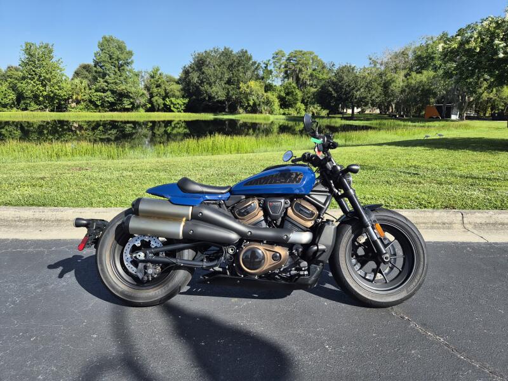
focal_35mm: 23
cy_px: 190
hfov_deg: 73.9
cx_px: 254
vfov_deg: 58.9
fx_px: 338
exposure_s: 1/3320
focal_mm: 5.4
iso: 80
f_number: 1.8
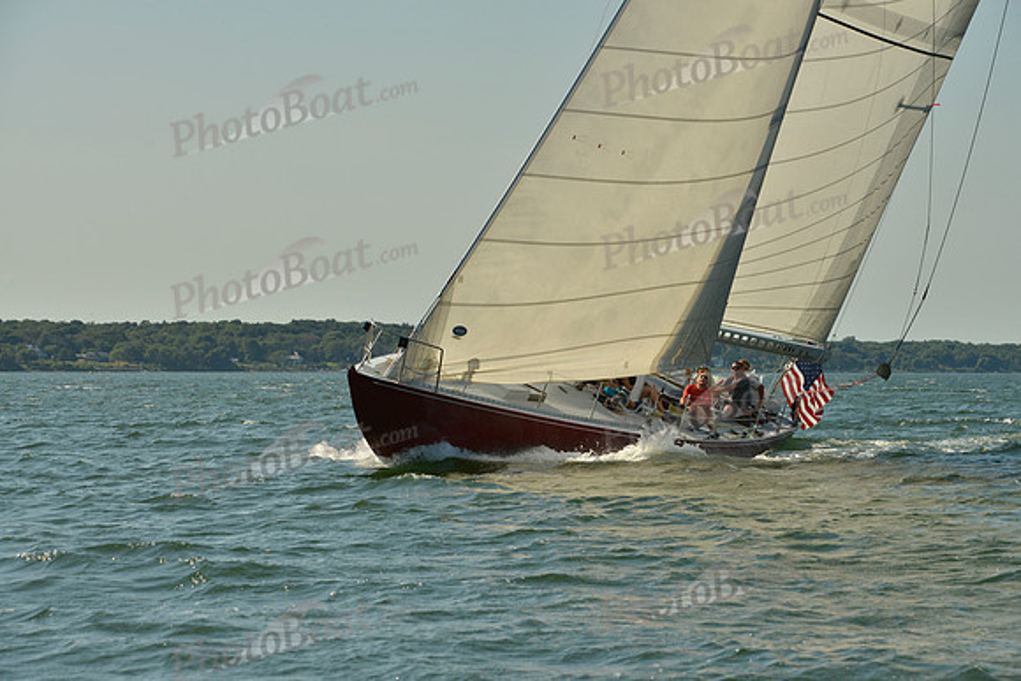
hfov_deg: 15.2
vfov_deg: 10.2
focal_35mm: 135
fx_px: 3829
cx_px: 510
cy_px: 340
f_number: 10
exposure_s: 1/1000
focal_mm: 135
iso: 280
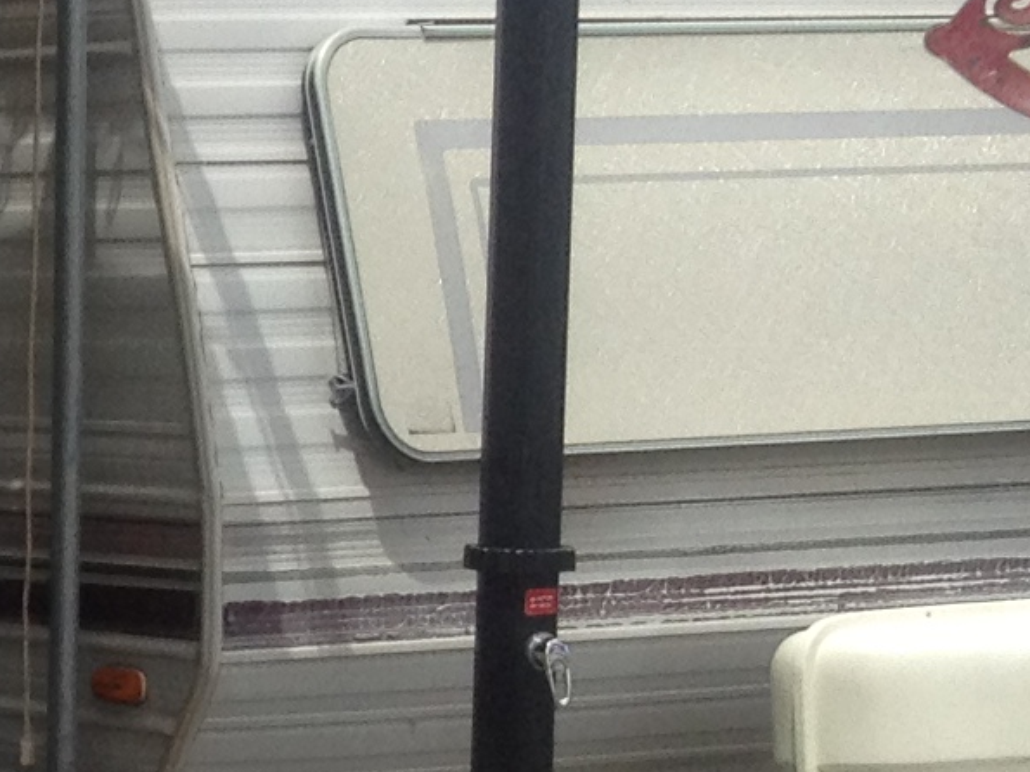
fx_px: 5712
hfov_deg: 9.5
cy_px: 658
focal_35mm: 192
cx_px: -1182
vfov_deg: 7.7
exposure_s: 1/1381
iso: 64
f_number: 2.4
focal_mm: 4.28
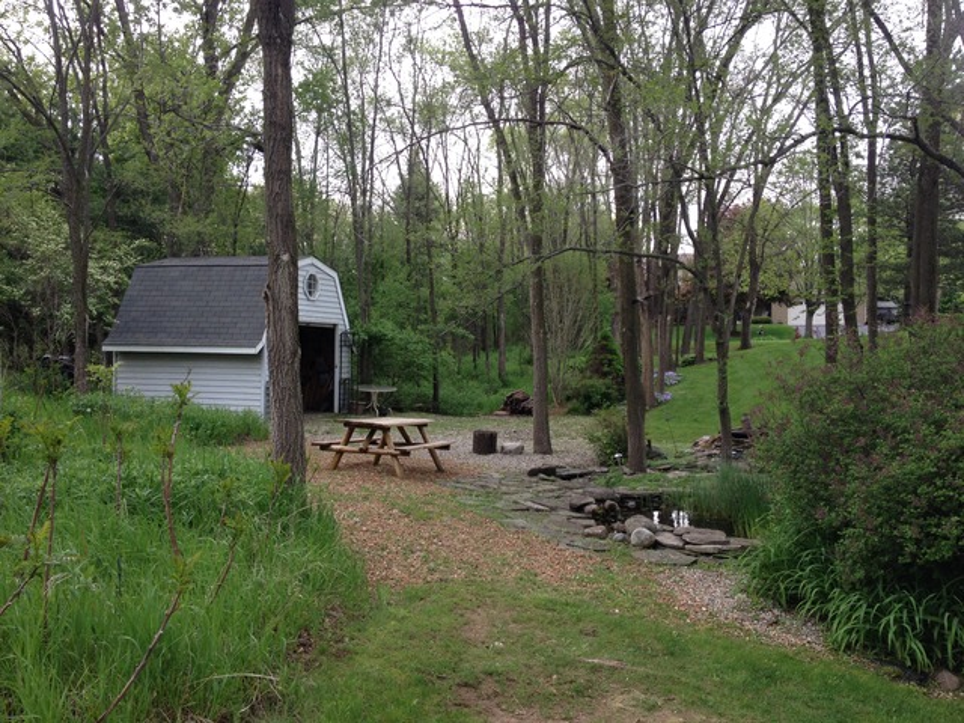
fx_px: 975
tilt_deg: +0.9
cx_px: 482
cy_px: 362
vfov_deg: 40.7
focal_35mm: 35
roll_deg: -0.9
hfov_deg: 52.6
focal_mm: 4.28
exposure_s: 1/120
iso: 64
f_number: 2.4
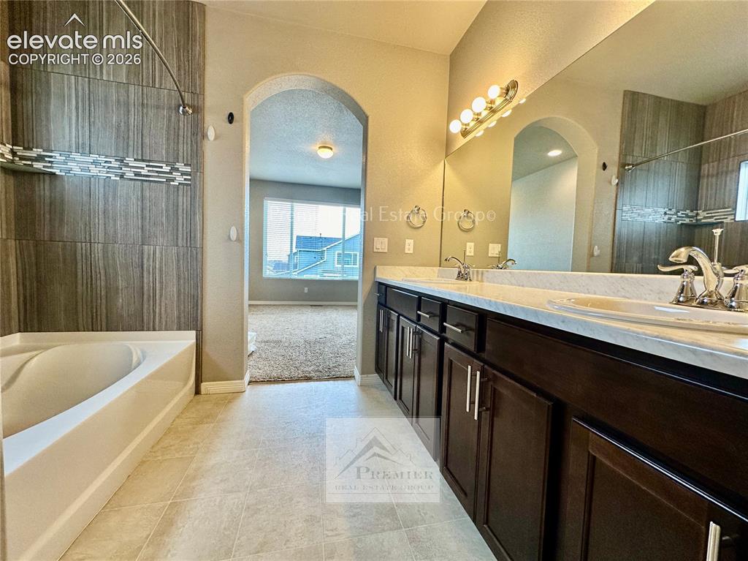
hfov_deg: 102.1
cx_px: 374
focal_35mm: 14
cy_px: 280
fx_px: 302
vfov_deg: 85.6
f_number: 2.2
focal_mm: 2.22
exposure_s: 1/120
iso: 160
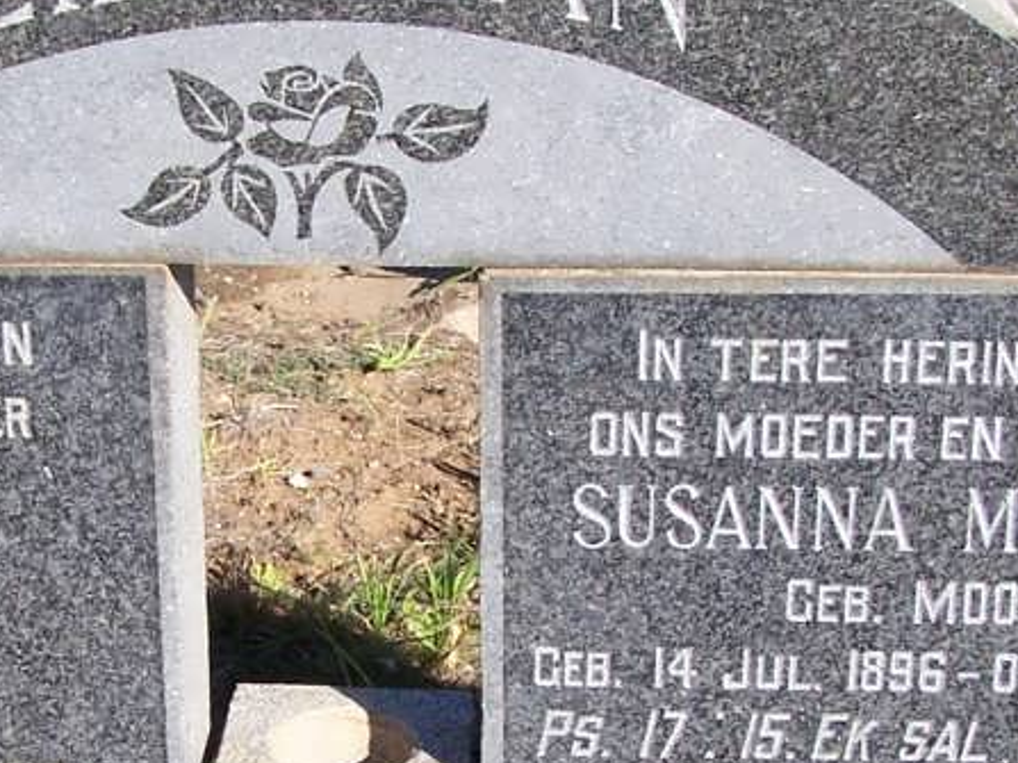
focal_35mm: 102
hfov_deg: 19.2
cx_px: 367
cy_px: 544
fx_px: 2999
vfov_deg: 14.5
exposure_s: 1/500
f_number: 4
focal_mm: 6.3
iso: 80
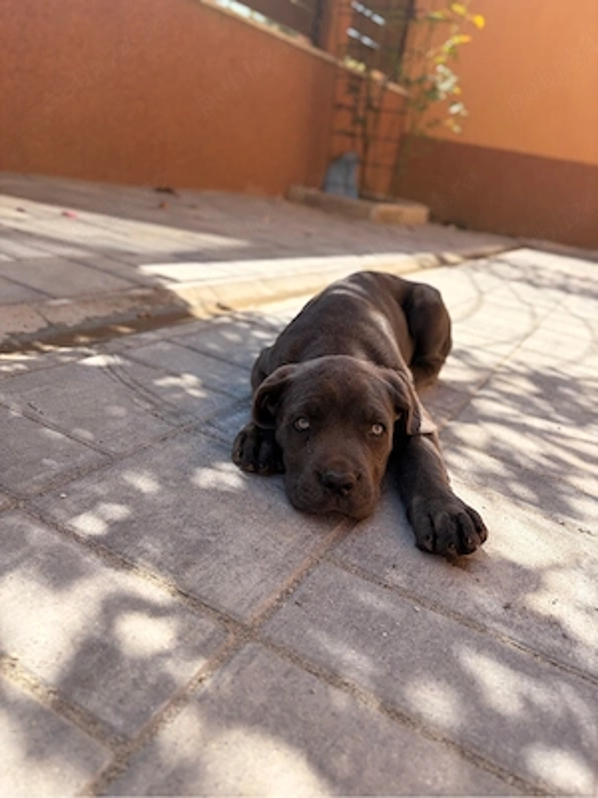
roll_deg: -11.2
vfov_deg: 67.3
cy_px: 399
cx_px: 299
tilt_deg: -21.2
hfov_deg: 53.1
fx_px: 599
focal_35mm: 26
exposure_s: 1/1081
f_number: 1.6
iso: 50
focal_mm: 5.96
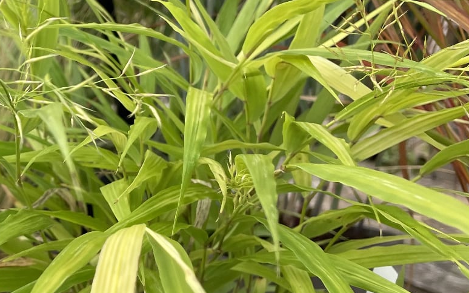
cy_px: 10
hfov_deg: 33.4
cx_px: 30
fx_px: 729
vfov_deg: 22.0
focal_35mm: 57
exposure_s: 1/553
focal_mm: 4.2
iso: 32
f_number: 1.6
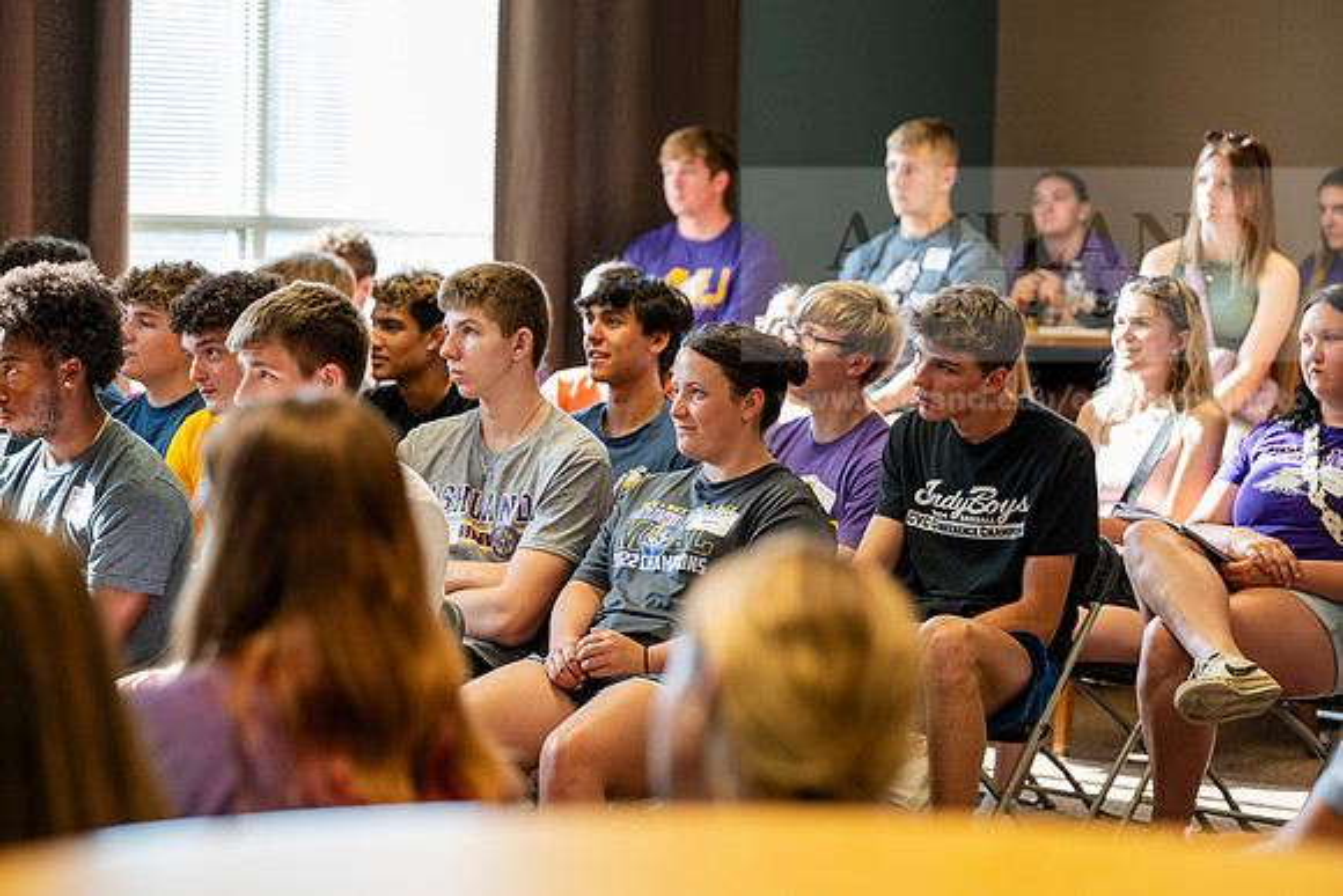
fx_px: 3806
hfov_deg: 20.0
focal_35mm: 102
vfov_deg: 13.4
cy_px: 448
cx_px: 672
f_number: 3.2
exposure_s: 1/200
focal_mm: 102
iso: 800
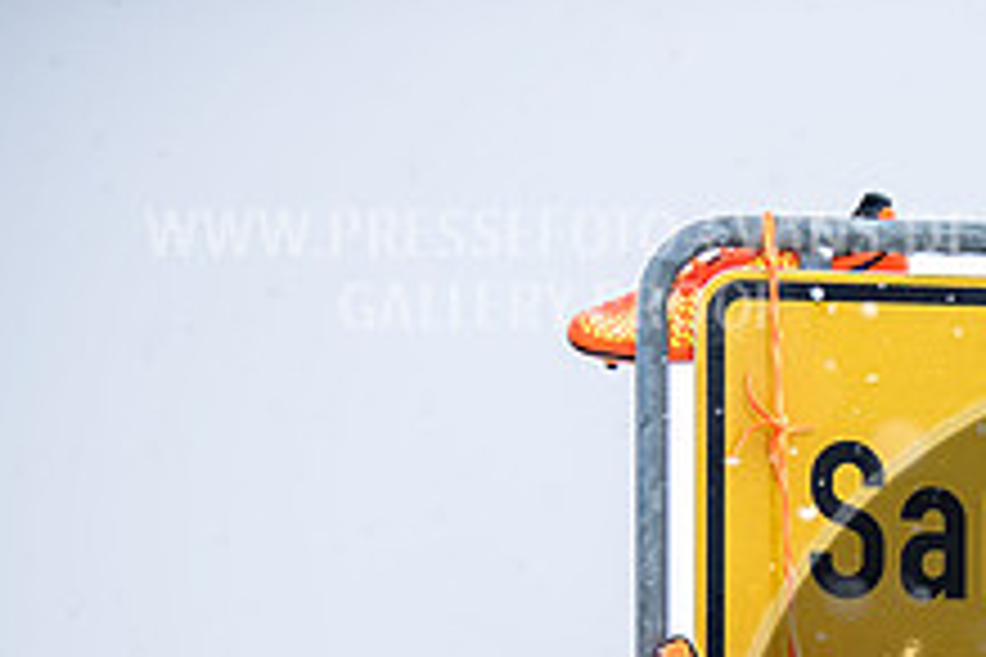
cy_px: 848
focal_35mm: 297
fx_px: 8134
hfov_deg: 6.9
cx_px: 1211
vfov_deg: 4.6
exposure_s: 1/640
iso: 160
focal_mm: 112
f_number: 3.5
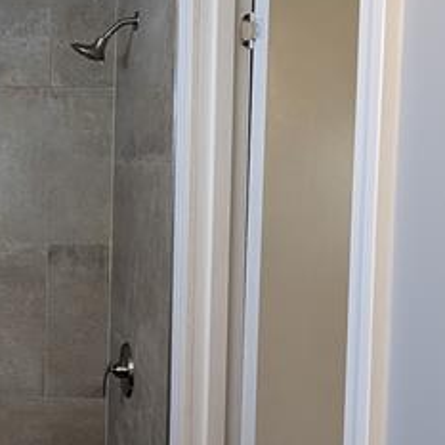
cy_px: 191
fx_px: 509
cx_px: 13
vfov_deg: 47.1
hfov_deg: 41.8
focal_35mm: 35
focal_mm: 2.02
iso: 86
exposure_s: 1/30
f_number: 1.7
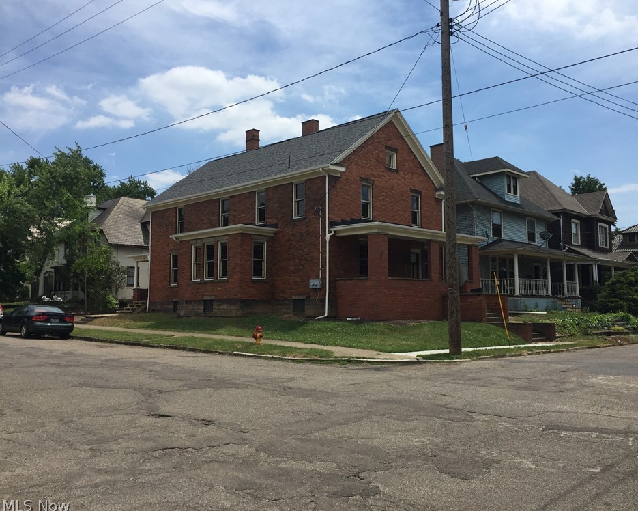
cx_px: 348
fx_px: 585
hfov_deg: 57.1
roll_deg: +0.5
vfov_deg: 47.1
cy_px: 255
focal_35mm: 31
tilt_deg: +6.3
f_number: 2.2
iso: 32
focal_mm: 4.15
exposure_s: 1/2825
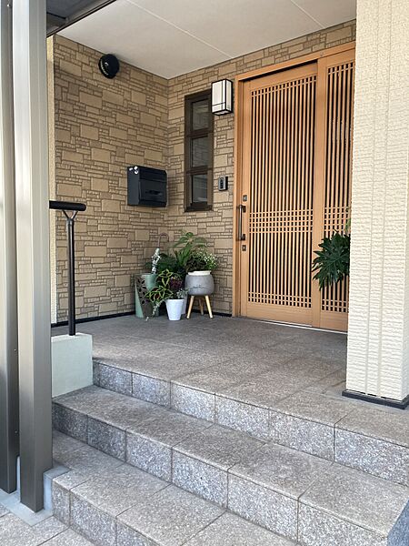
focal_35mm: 28
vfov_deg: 63.4
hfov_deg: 49.7
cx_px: 204
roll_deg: -0.8
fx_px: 441
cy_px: 273
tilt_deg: -1.1
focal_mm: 3.99
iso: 80
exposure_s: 1/72
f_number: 1.8
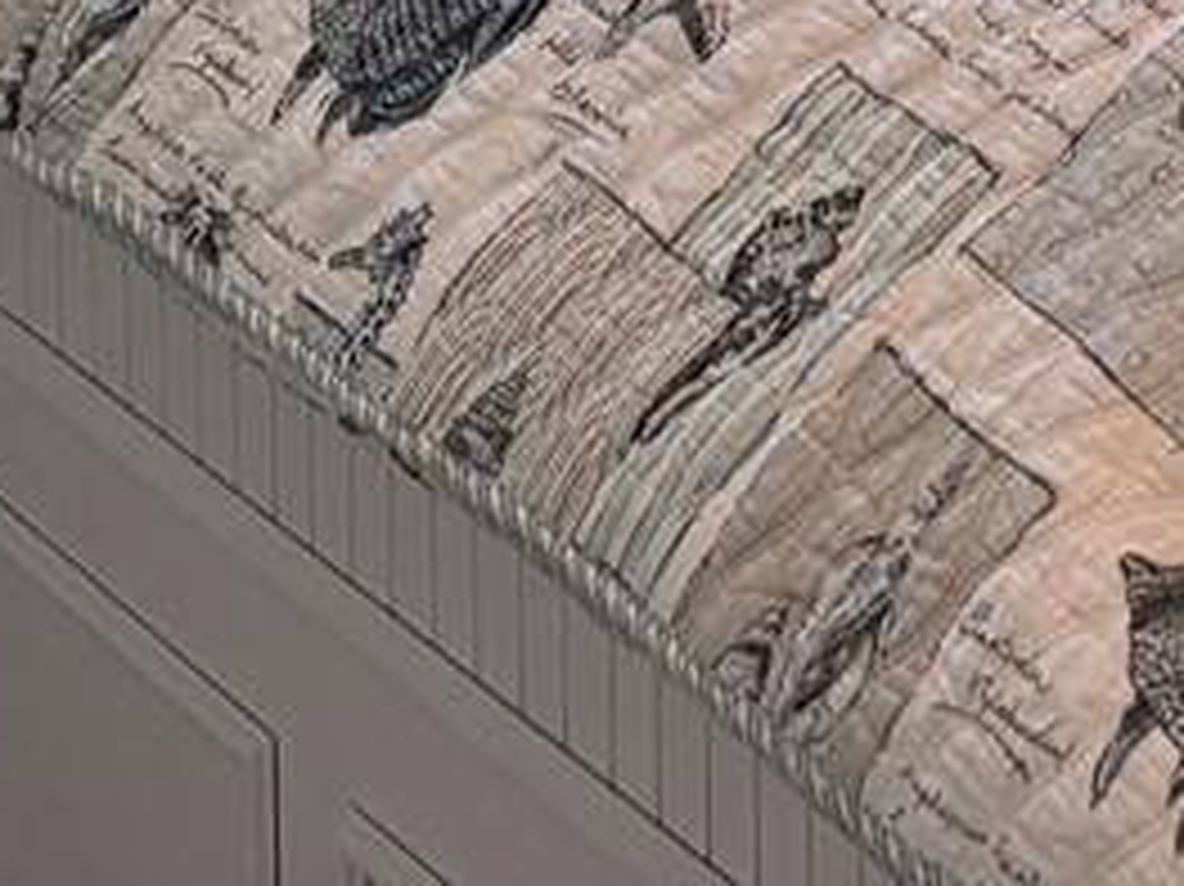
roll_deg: +0.7
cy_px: -1776
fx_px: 5402
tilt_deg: -2.8
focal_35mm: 158
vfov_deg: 8.0
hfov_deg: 11.4
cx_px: 2314
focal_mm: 5.96
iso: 125
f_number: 1.6
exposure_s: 1/120
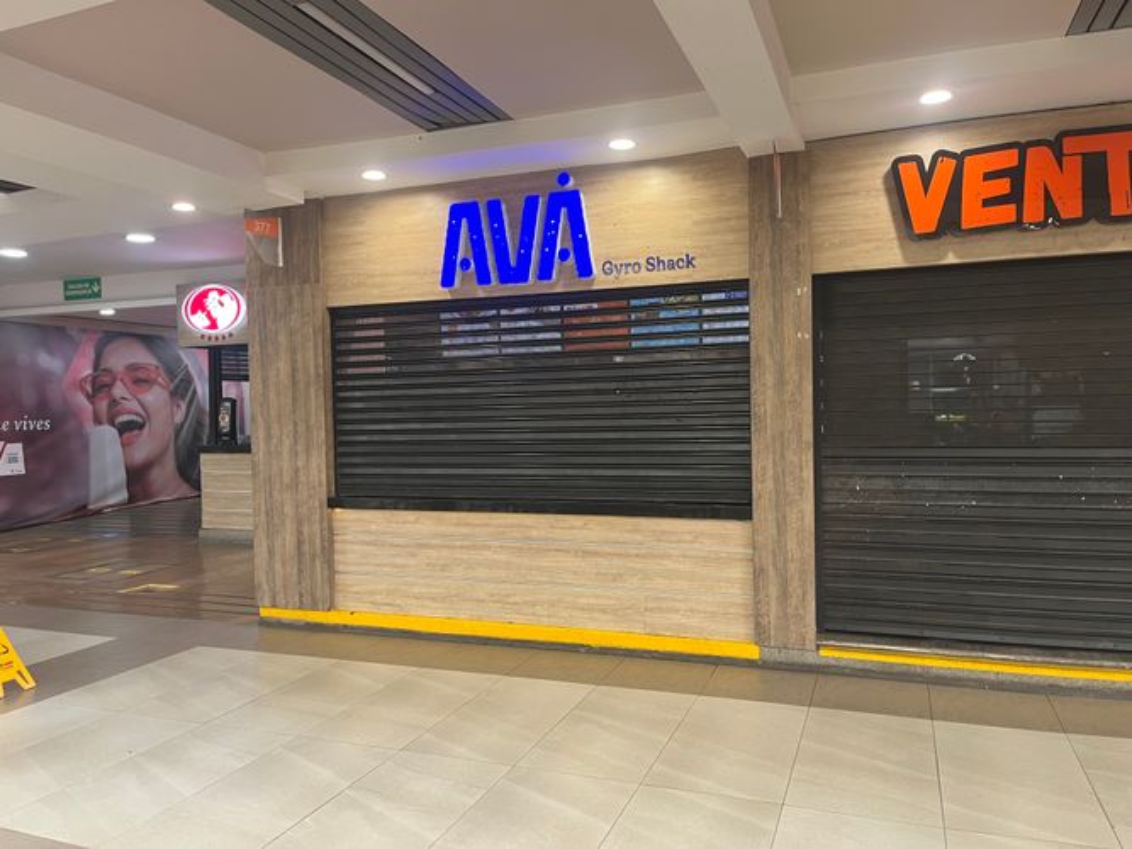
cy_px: 424
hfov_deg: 67.3
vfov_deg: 53.0
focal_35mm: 26
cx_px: 566
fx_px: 850
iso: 100
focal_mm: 5.1
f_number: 1.6
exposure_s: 1/60
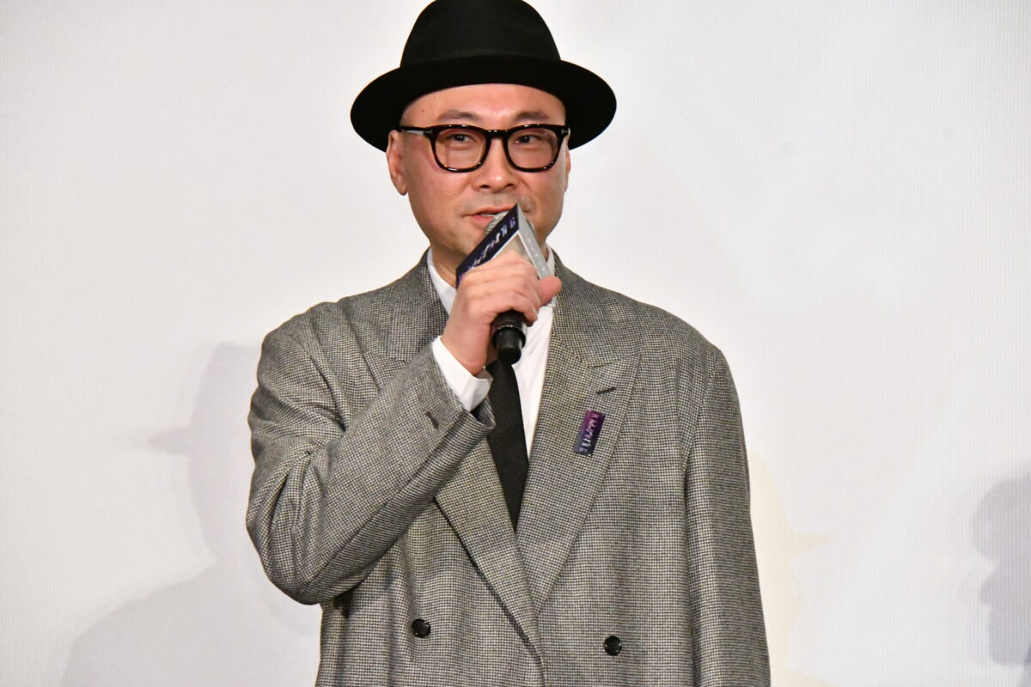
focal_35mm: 248
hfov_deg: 8.3
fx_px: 7088
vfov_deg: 5.6
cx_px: 516
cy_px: 344
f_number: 8
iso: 12800
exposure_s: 1/250
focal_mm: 165
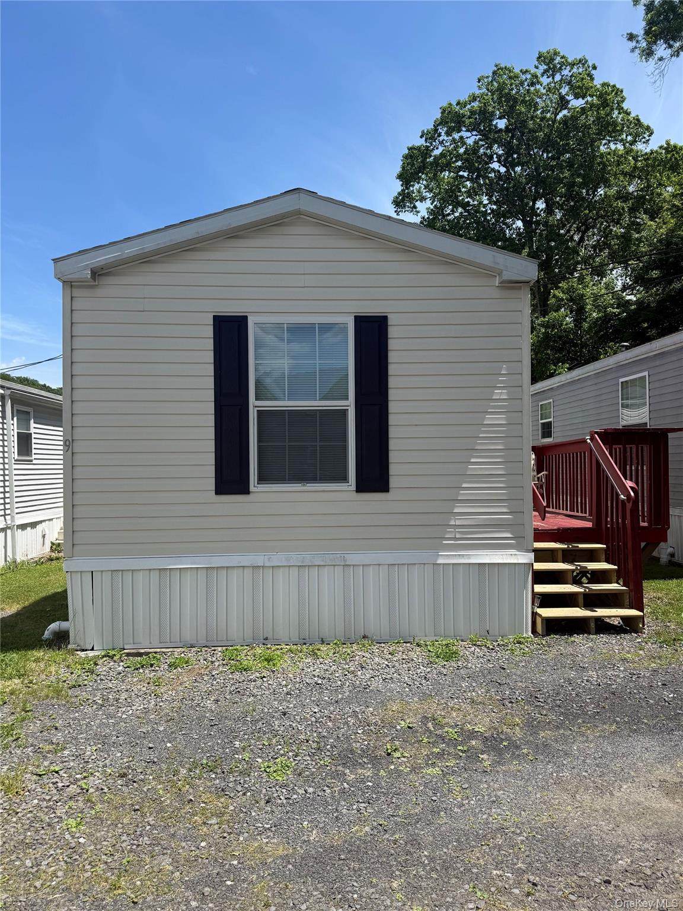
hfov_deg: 56.8
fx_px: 631
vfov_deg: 71.6
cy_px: 456
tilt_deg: +1.2
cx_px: 342
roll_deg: +0.0
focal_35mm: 24
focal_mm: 6.76
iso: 80
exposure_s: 1/4167
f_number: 1.78
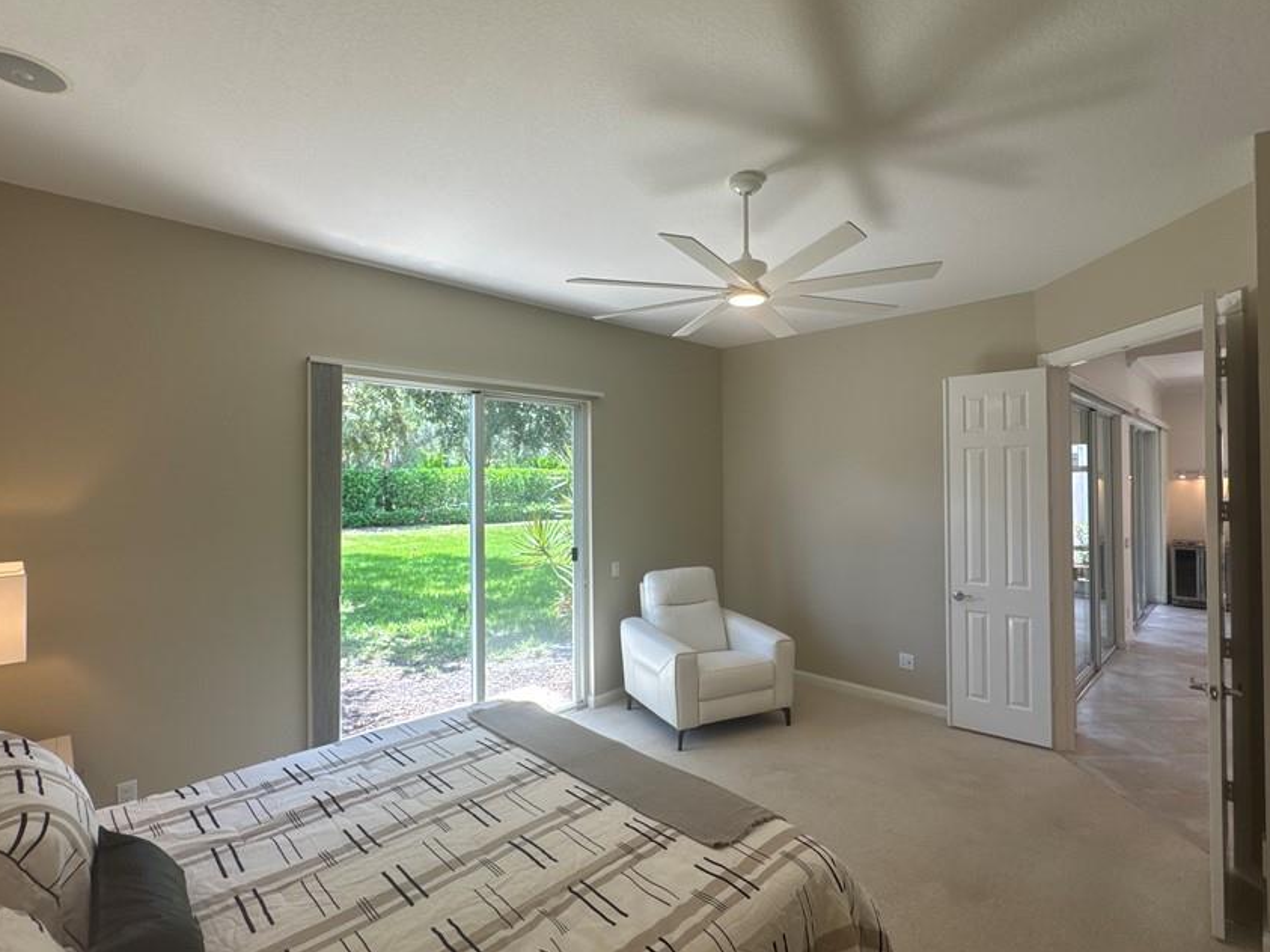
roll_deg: +1.1
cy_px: 473
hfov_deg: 91.0
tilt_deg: +0.6
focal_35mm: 17
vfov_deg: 74.7
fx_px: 624
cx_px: 667
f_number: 2.2
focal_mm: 2.22
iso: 40
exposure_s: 1/120
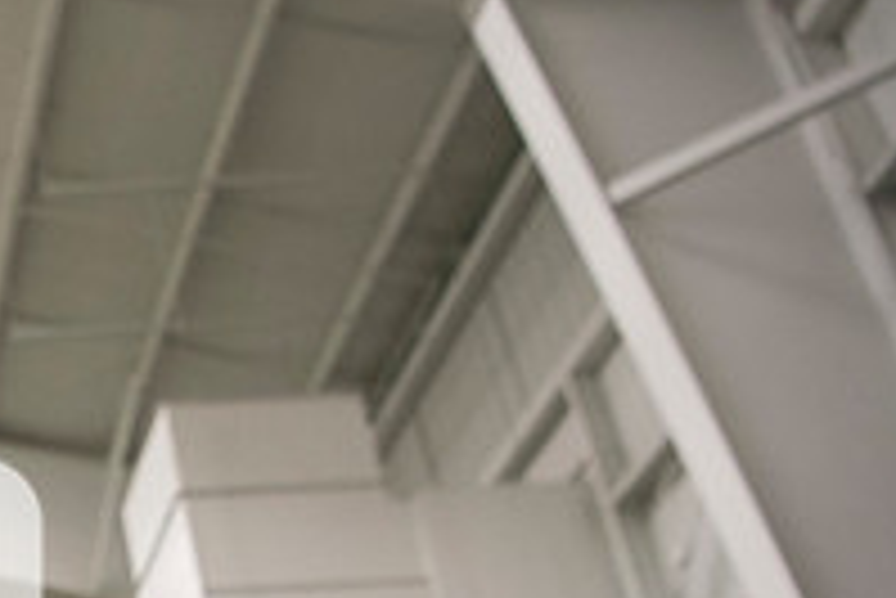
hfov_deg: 24.7
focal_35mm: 70
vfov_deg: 18.7
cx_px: -297
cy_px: 668
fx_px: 1743
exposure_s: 1/200
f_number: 3.2
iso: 3200
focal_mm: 24
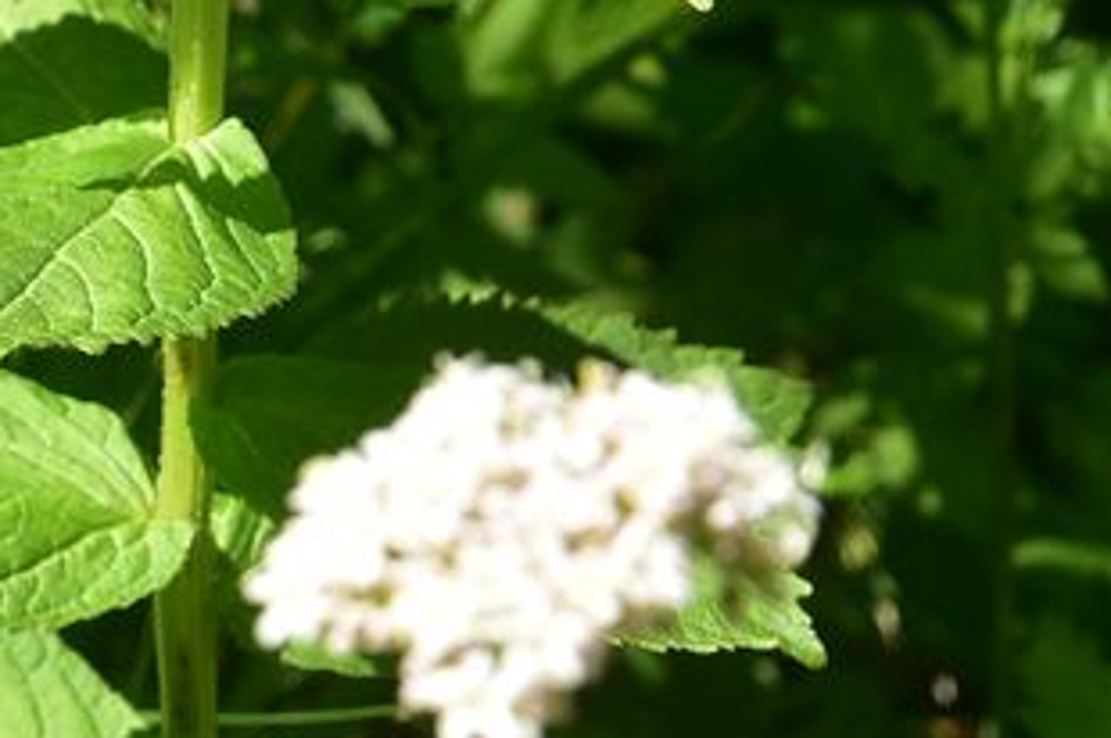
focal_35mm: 210
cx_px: -778
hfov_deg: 9.4
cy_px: 1292
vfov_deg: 6.4
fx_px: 6474
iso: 160
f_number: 13
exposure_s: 1/125
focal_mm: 50
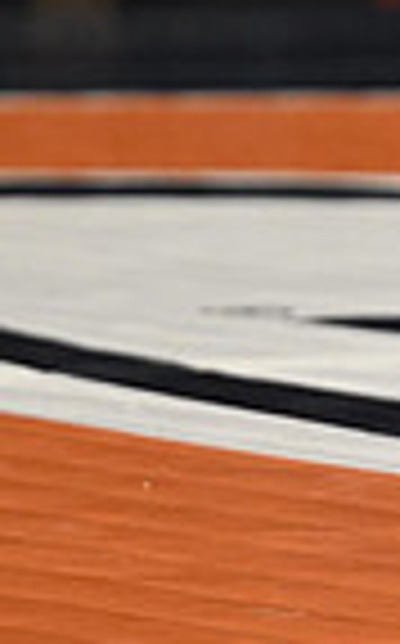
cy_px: -11
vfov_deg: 3.3
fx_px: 11162
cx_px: 1160
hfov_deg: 2.0
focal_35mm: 638
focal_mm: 103
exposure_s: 1/767
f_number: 2.8
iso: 1800
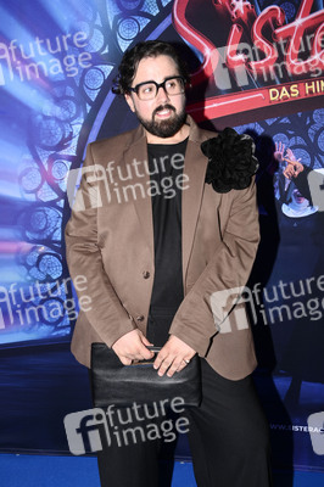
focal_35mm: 44
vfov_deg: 44.5
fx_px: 595
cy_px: 244
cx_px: 162
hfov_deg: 30.5
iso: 400
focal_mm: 44
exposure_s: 1/250
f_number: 5.6
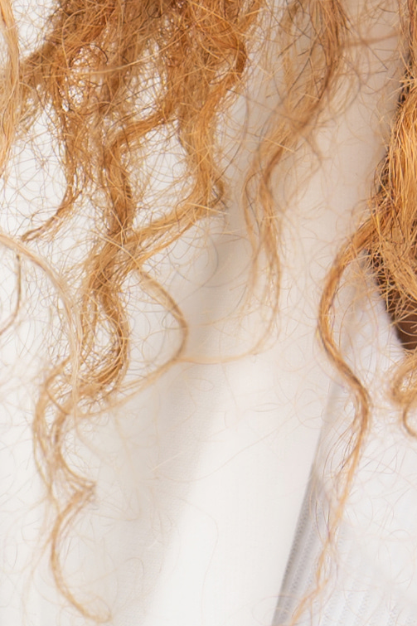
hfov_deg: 1.4
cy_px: -1783
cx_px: 1645
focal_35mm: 1001
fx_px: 17399
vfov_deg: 2.0
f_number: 6.3
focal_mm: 126
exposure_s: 1/200
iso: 125
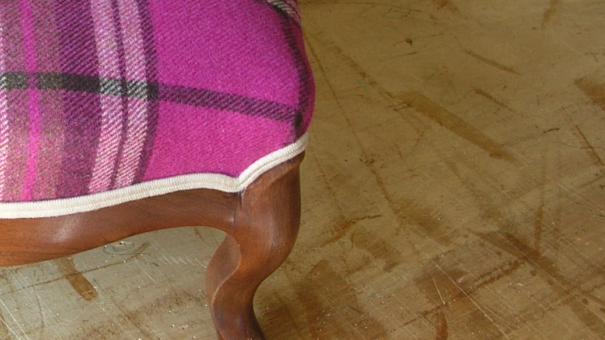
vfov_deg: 14.3
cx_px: 17
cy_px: 63
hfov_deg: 24.3
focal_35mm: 84
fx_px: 1348
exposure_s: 1/63.1
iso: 50
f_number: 2.8
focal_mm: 5.8
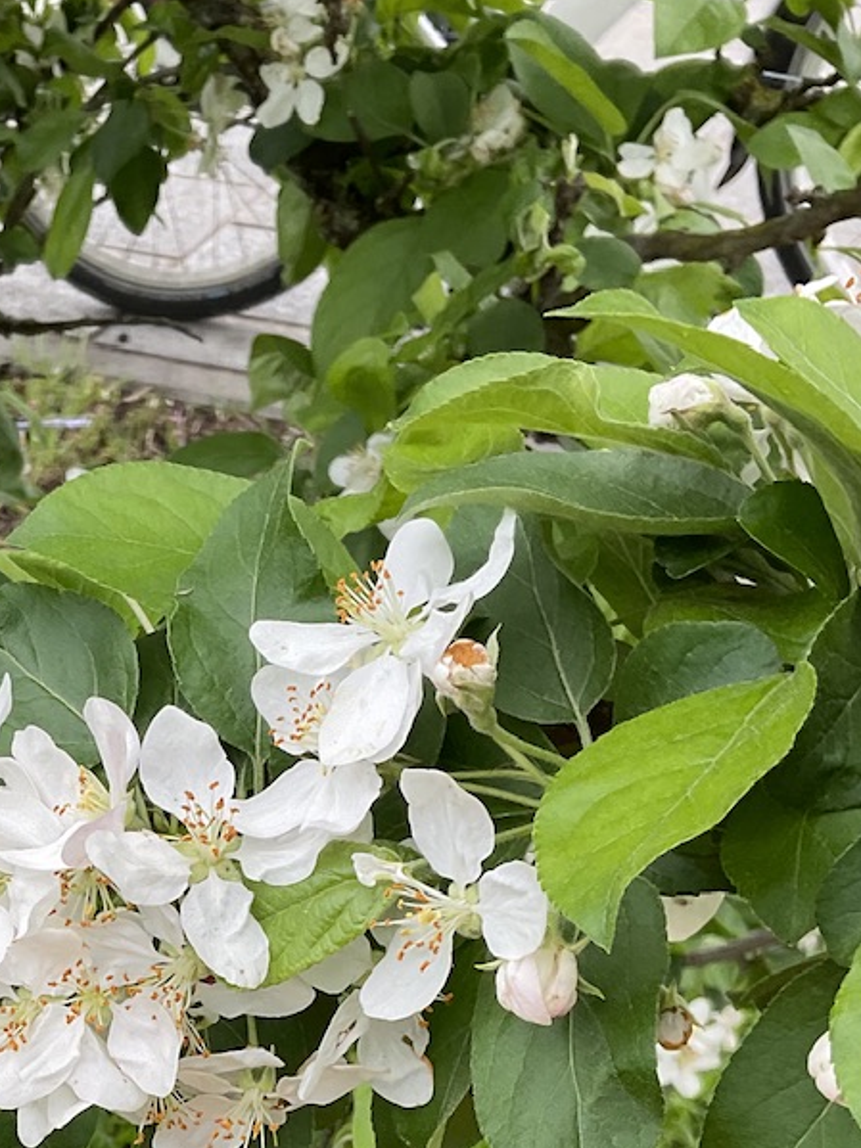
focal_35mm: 62
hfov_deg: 22.9
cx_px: 35
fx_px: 2057
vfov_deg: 29.9
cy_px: 1037
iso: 16
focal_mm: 3
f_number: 1.8
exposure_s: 1/125
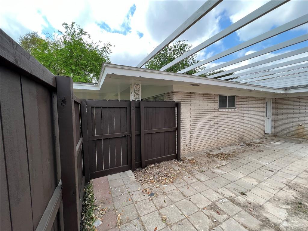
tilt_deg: -2.9
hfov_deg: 106.2
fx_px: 116
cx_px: 154
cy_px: 116
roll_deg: +1.7
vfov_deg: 89.9
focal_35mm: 13
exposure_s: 1/424
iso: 32
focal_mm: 1.57
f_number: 1.8
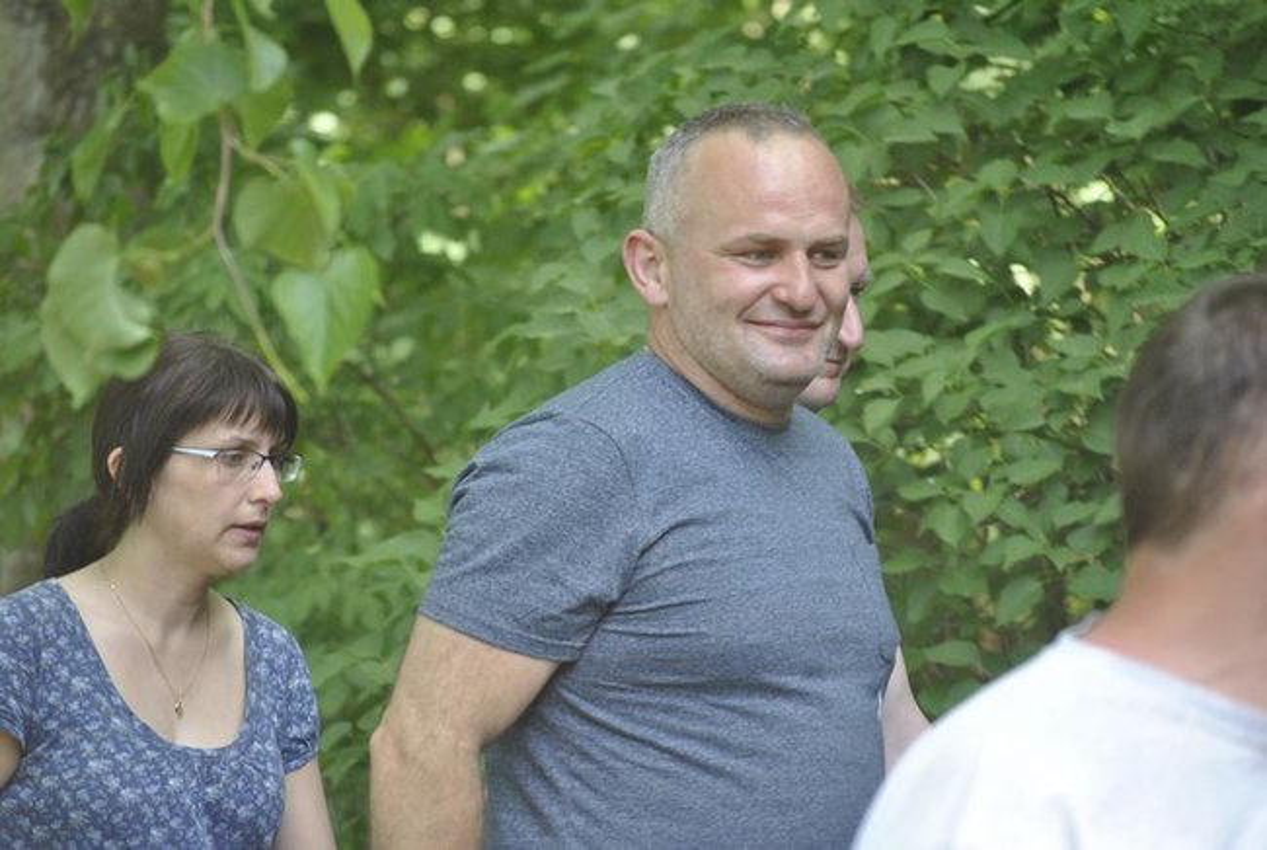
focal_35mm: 183
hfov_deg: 11.2
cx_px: 634
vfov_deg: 7.5
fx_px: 6452
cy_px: 425
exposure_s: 1/160
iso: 800
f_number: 4.8
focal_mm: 122
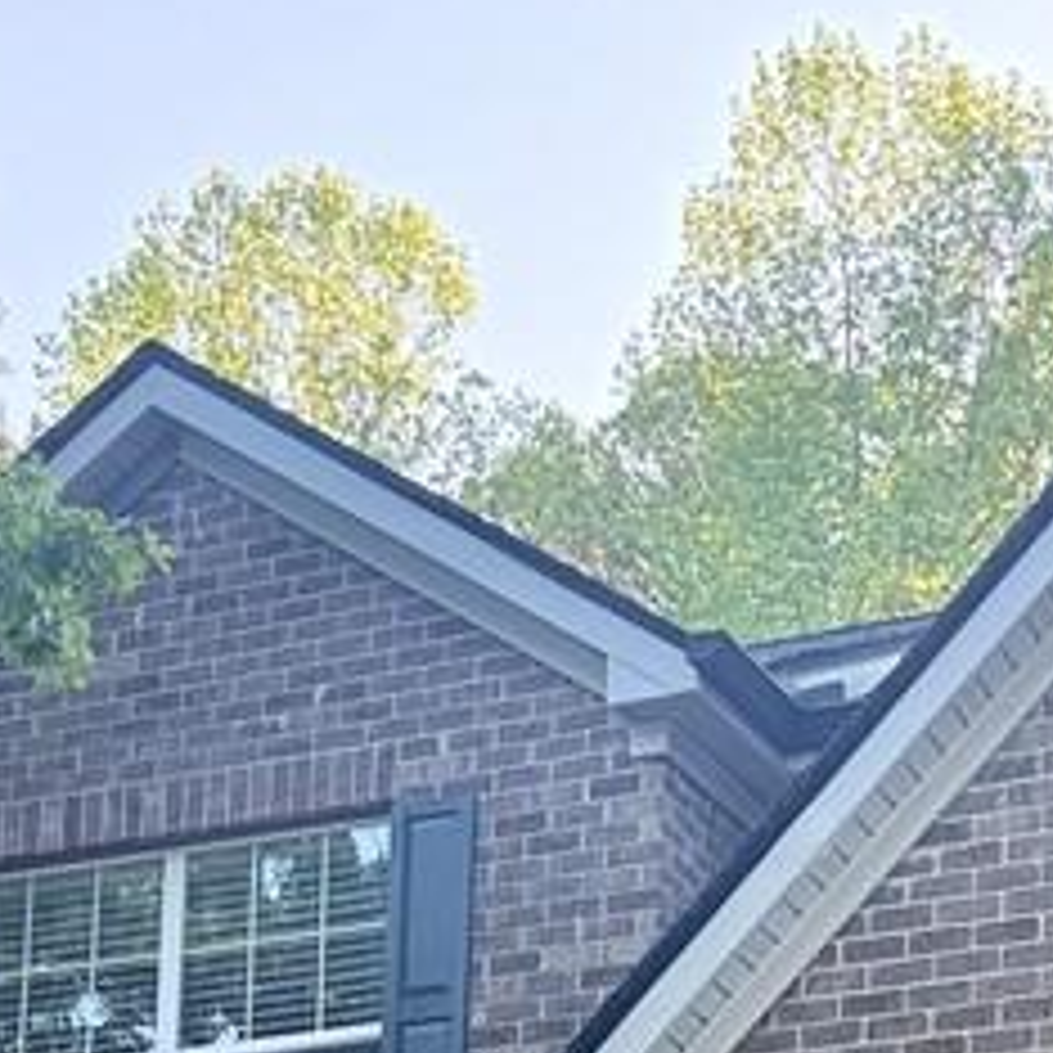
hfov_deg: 18.3
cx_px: 968
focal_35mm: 93
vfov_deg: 17.0
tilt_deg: +11.9
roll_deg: -1.0
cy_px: 1557
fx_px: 3201
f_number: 1.78
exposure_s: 1/280
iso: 100
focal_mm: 6.76
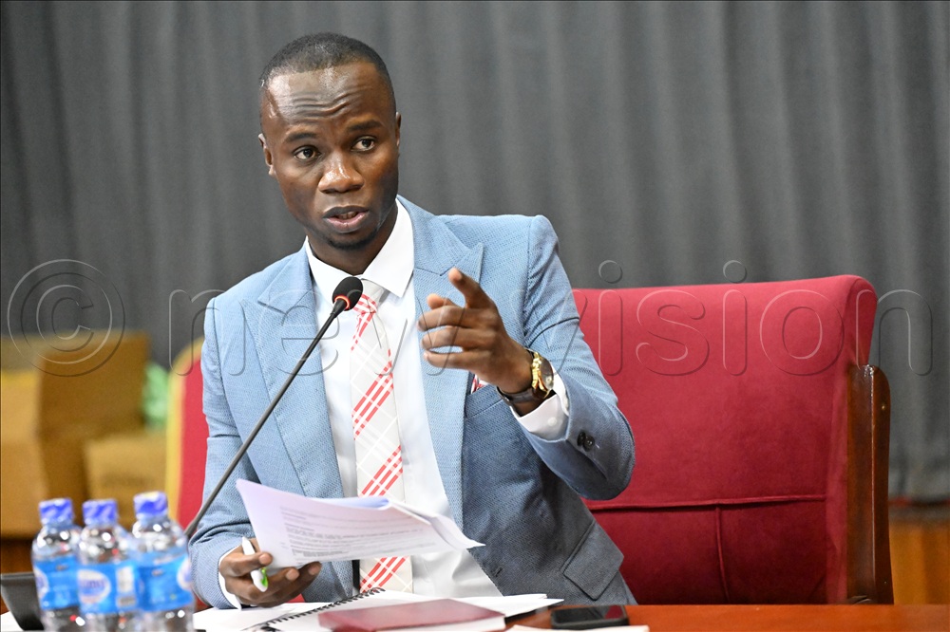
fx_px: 4616
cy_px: 316
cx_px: 475
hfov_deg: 11.7
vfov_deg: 7.8
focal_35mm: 175
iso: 20000
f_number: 4
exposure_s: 1/320
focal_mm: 175
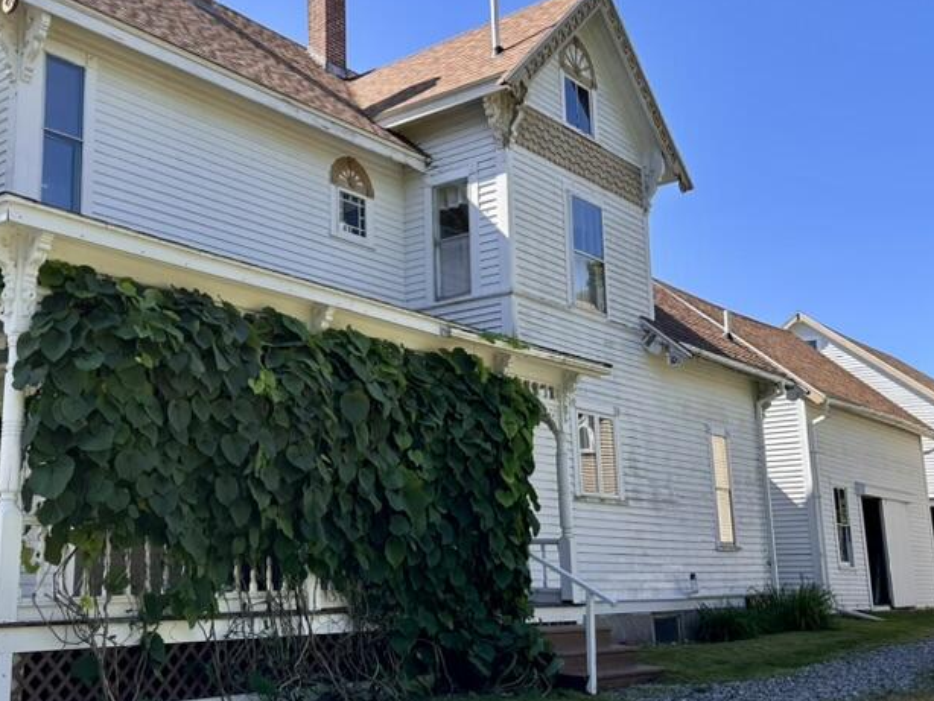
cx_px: 284
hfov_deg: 45.8
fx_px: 1080
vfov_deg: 36.0
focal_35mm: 40
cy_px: 347
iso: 80
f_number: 1.78
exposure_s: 1/1880
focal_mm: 6.86
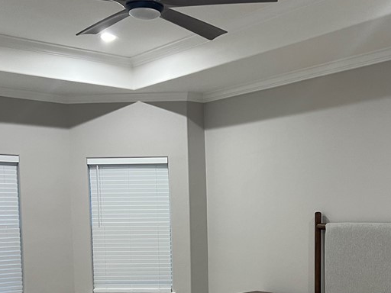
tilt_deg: -2.5
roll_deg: +0.7
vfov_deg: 27.3
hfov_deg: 36.5
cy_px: 250
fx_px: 587
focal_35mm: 52
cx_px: 252
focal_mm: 5.7
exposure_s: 1/60
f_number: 1.5
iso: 125
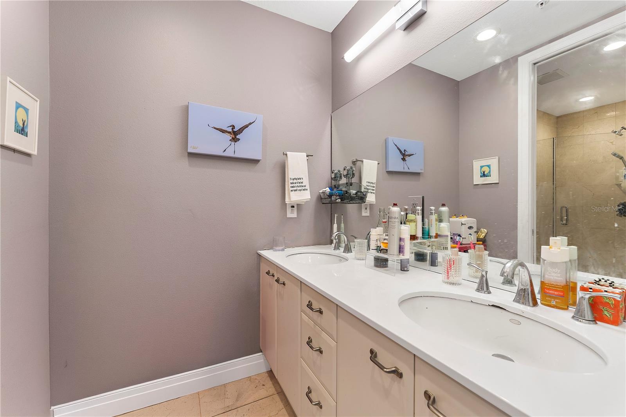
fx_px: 243
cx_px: 313
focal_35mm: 14
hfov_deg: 104.3
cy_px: 208
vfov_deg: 81.2
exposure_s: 1/6
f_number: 7.1
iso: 250
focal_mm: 14
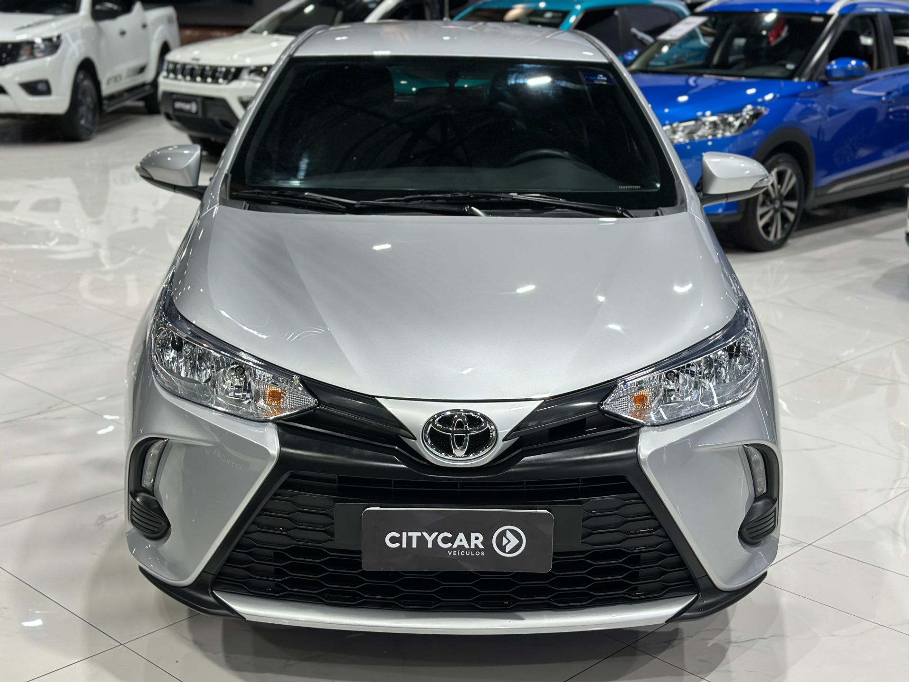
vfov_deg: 30.3
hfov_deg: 39.7
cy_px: 341
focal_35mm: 48
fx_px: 1260
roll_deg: -1.0
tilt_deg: -15.9
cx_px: 454
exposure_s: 1/120
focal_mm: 6.86
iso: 125
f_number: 1.78
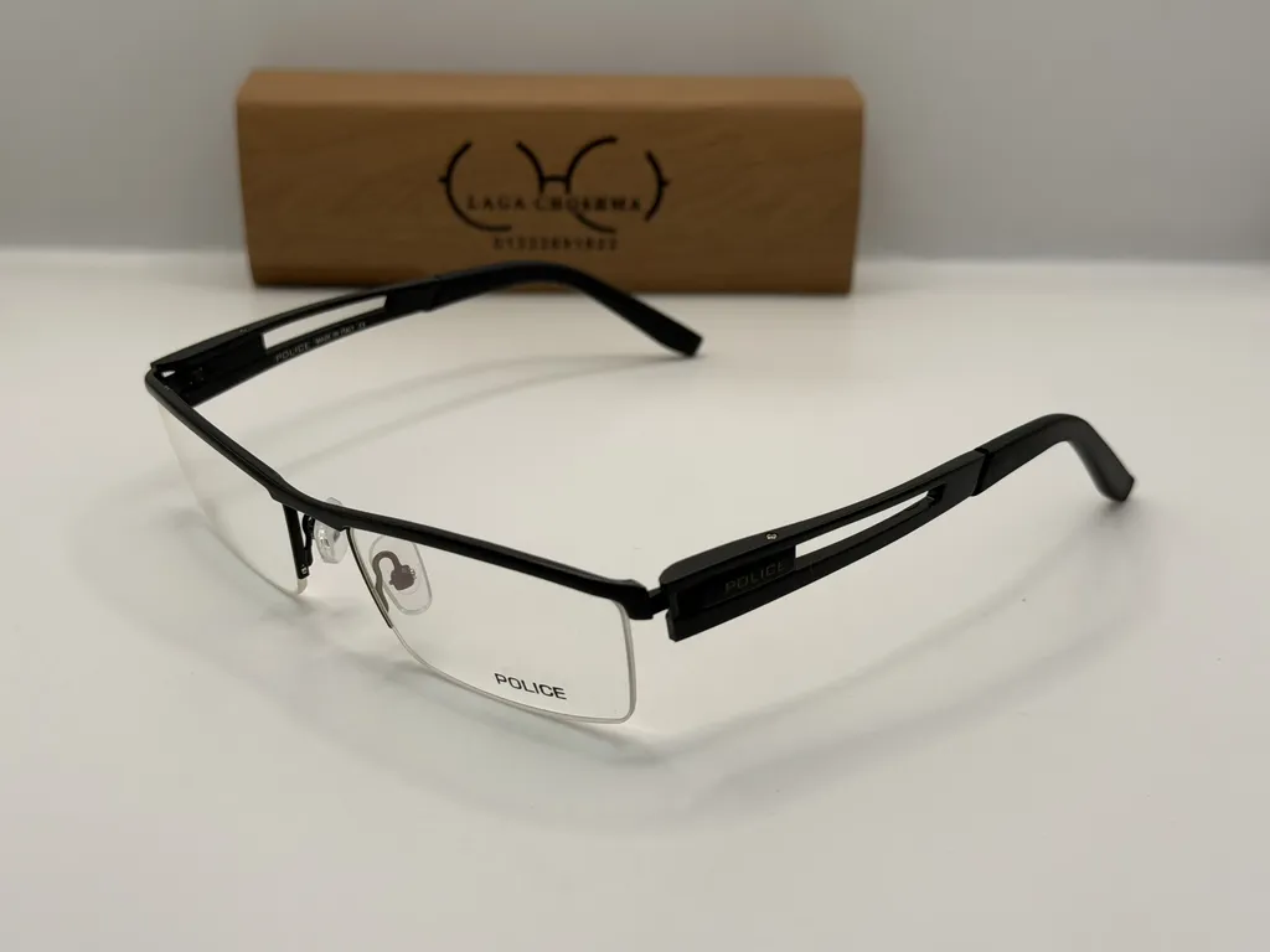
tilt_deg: -23.2
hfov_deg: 39.7
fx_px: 1761
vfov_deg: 30.3
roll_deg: -0.2
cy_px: 476
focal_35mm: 48
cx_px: 635
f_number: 1.78
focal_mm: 6.76
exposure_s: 1/481
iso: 64
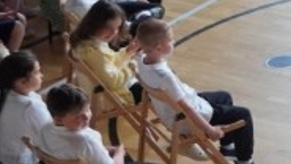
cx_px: 857
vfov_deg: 4.7
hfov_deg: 7.5
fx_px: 1967
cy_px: -55
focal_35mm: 255
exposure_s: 1/160
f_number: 4
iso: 500
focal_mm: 26
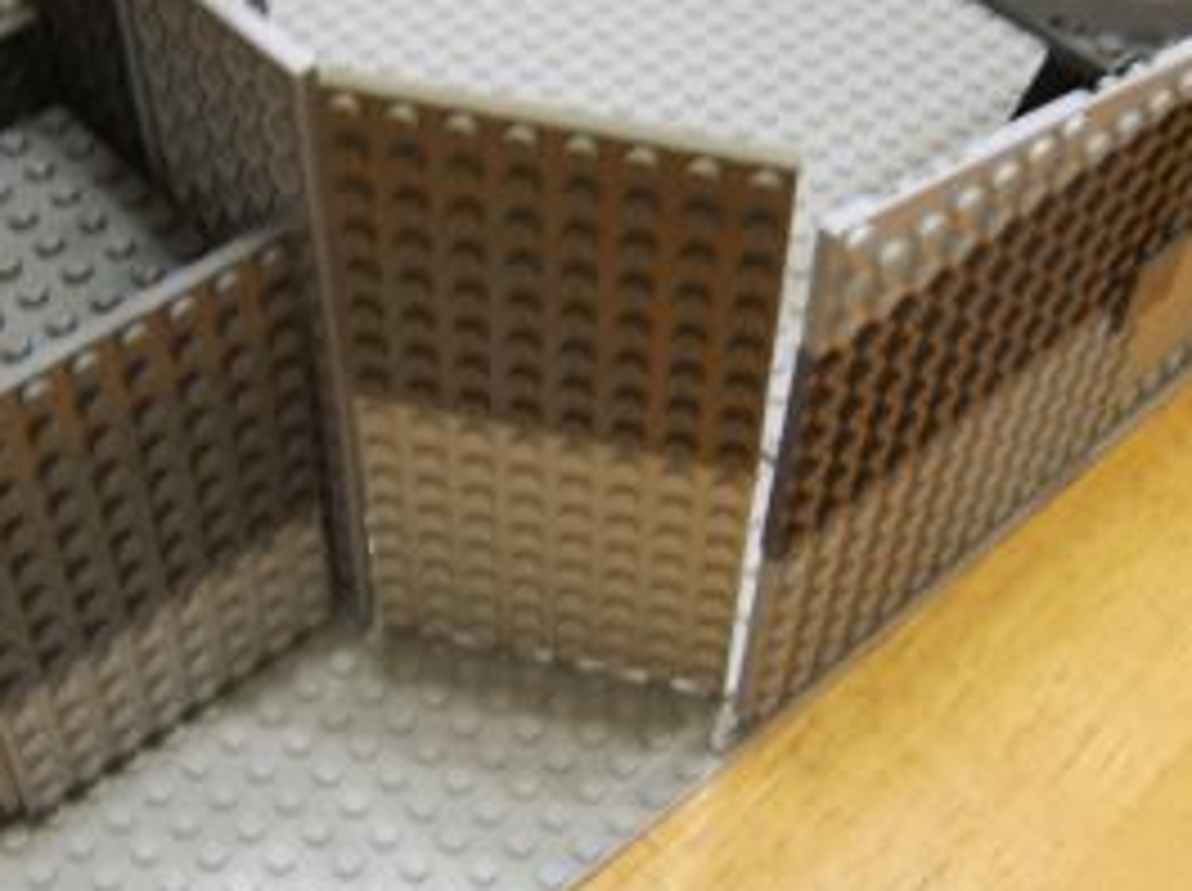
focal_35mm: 45
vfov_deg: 32.0
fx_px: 1547
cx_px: 562
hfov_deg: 42.1
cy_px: 338
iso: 71
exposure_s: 1/3
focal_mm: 8.13
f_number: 2.7
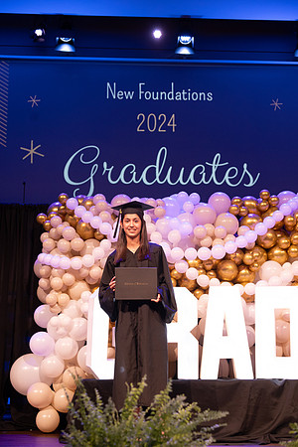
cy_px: 224
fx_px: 683
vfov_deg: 36.2
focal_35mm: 55
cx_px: 149
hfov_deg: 24.6
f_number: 4
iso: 1600
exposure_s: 1/200
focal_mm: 55
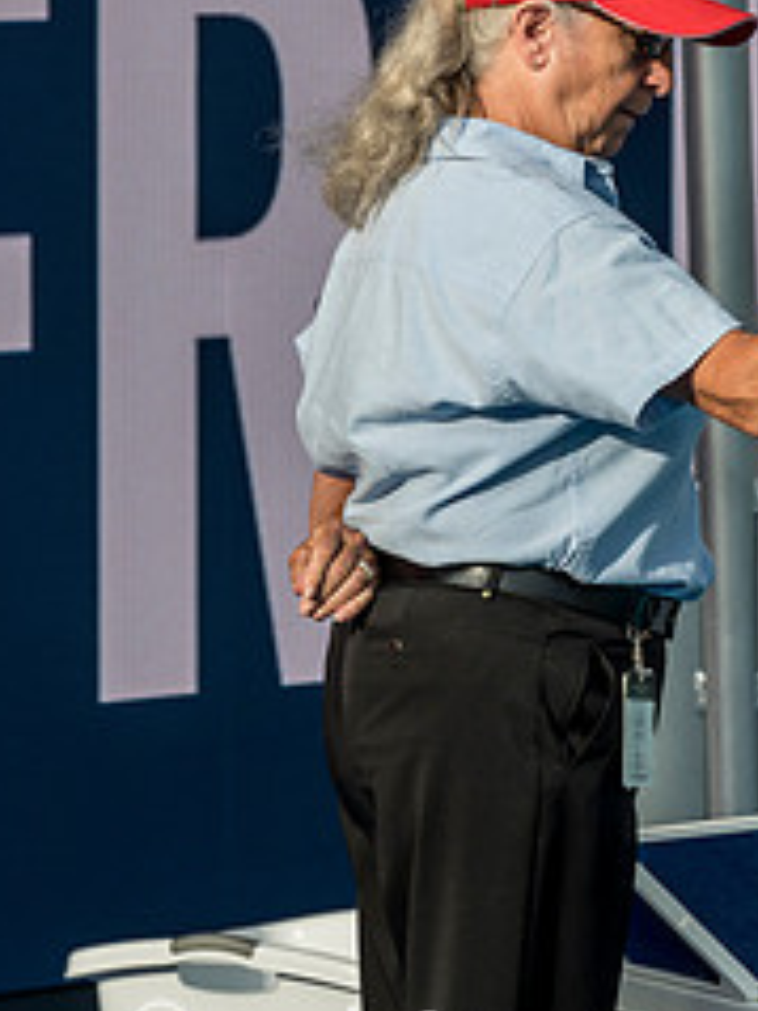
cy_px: 368
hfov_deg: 3.3
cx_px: 688
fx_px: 13179
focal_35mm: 451
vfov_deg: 4.4
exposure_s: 1/1000
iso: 320
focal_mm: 120
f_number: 5.6
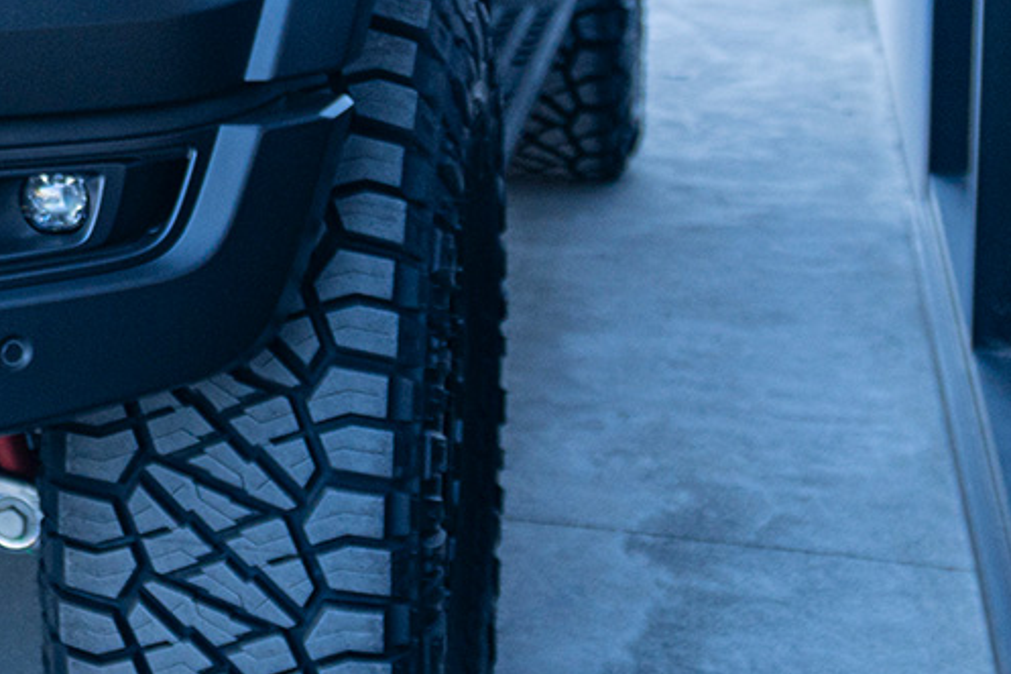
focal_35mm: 87
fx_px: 2442
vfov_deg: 15.2
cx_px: -535
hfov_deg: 20.0
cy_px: -104
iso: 100
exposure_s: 1/60
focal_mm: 24
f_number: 4
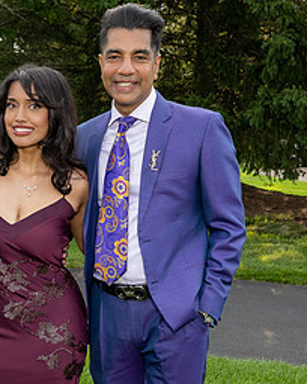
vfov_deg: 27.5
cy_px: 294
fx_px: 772
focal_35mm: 68
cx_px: 25
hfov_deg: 21.9
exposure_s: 1/250
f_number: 8
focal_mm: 24
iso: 720
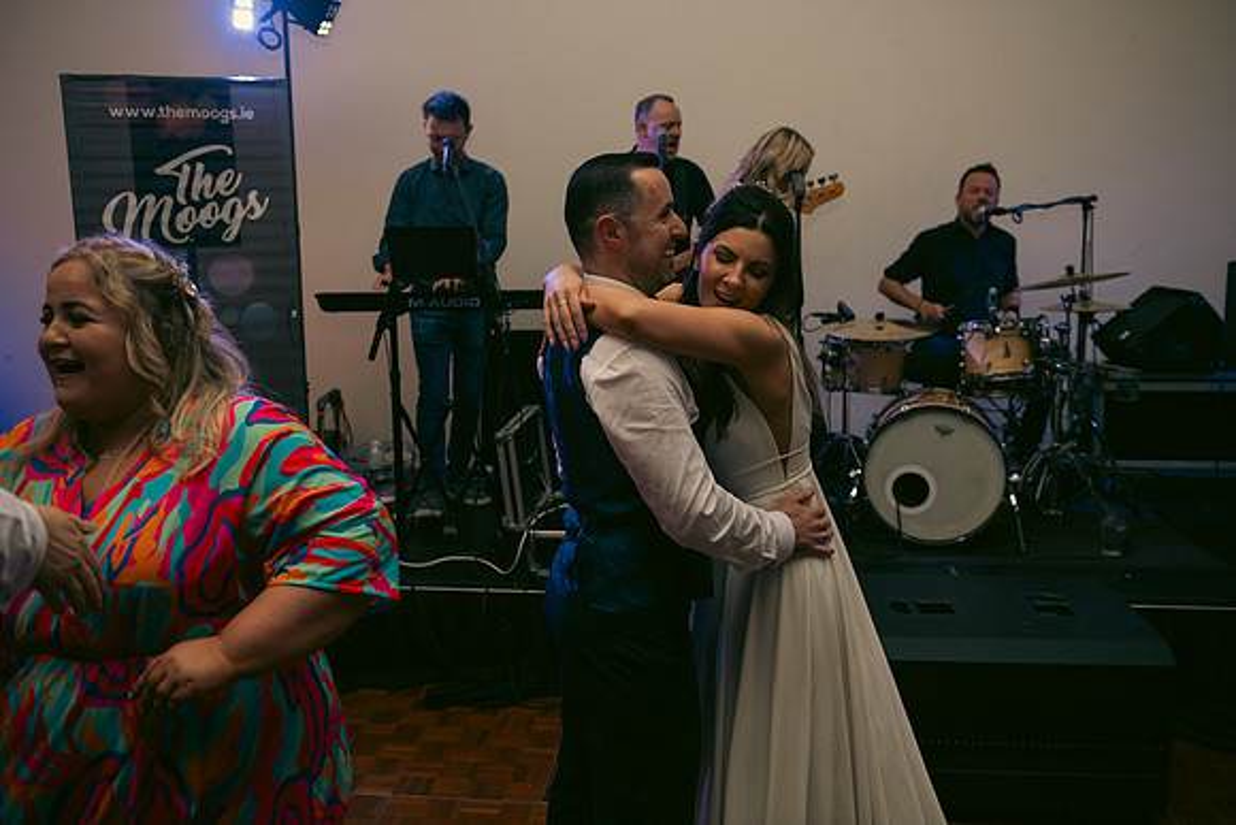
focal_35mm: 34
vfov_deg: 38.9
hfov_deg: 55.8
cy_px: 412
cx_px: 618
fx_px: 1168
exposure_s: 1/160
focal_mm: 34
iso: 800
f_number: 3.5
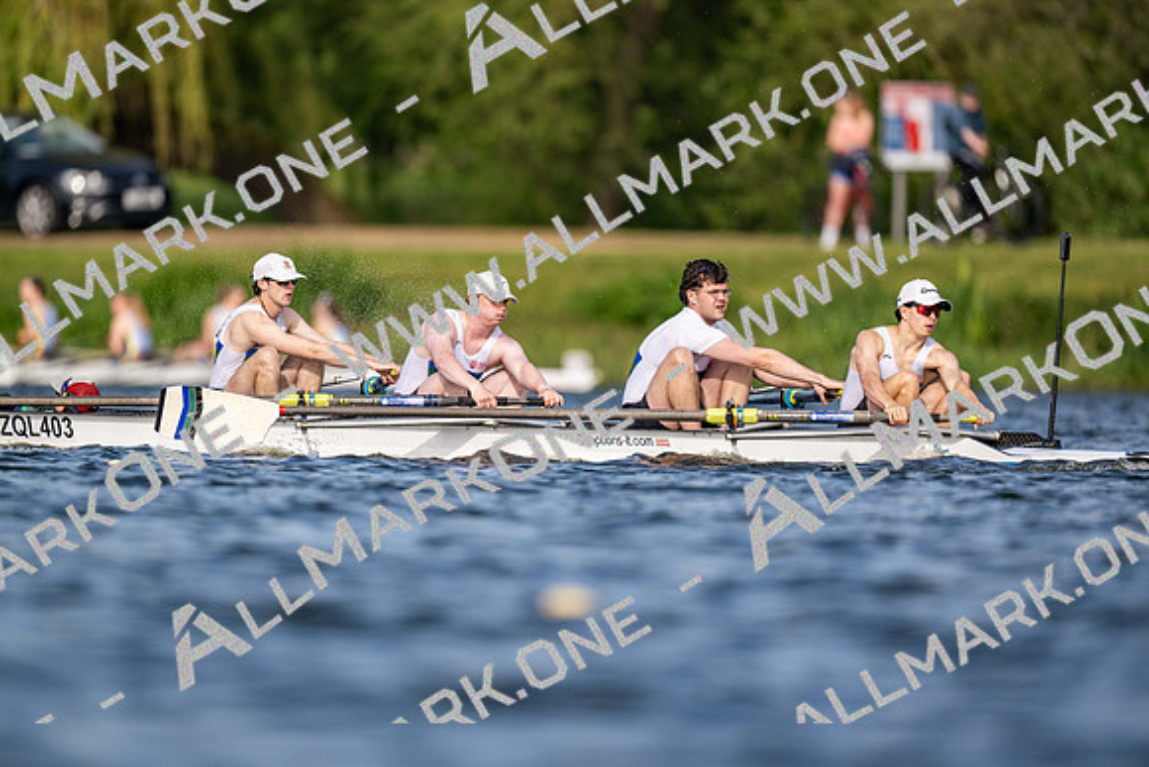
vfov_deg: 2.3
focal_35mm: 600
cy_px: 384
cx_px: 574
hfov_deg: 3.4
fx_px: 19154
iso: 320
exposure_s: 1/2500
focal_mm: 600
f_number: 4
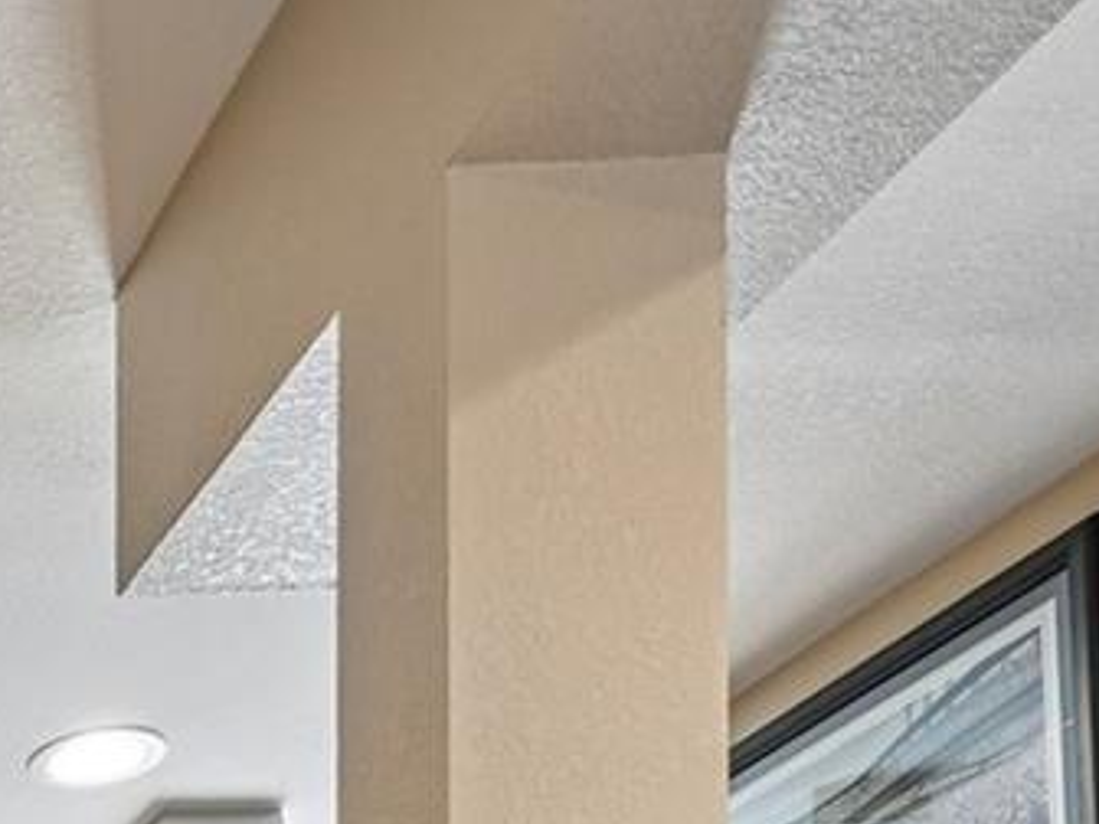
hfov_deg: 22.0
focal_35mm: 64
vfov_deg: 17.1
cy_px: 1635
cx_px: -752
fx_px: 2032
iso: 400
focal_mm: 14
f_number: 10
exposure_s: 1/8
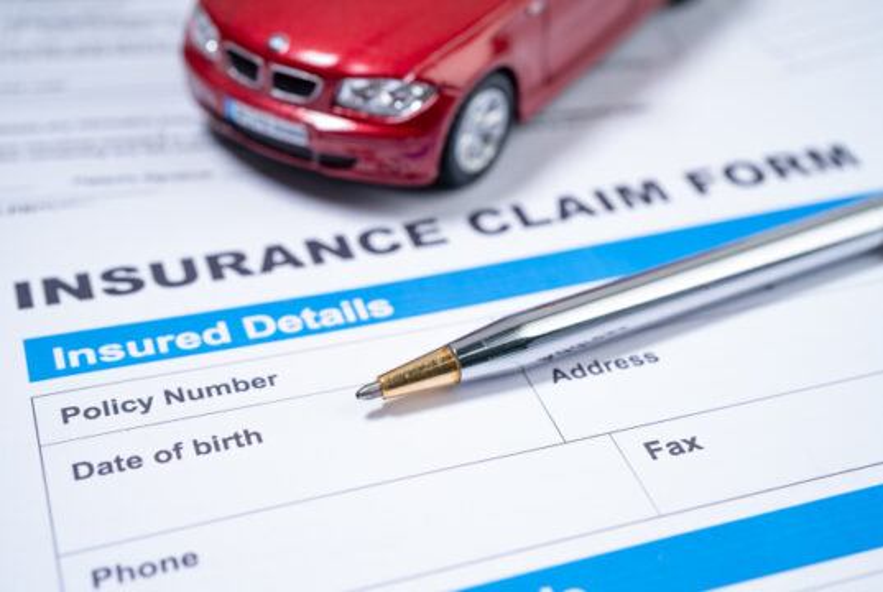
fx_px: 1228
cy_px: 296
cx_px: 442
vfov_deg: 27.1
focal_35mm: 50
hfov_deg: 39.5
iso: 100
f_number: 5.6
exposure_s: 1/100
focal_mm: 50
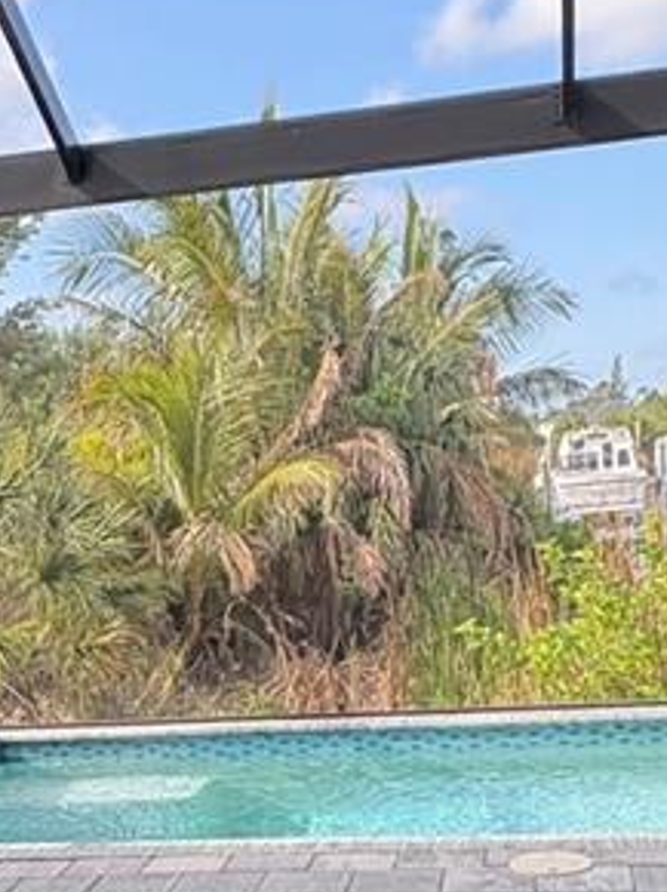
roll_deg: +4.0
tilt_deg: -16.8
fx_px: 1492
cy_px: 867
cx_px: 197
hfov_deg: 25.0
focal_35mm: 58
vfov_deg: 31.1
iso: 40
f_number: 2.2
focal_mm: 2.22
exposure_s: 1/401
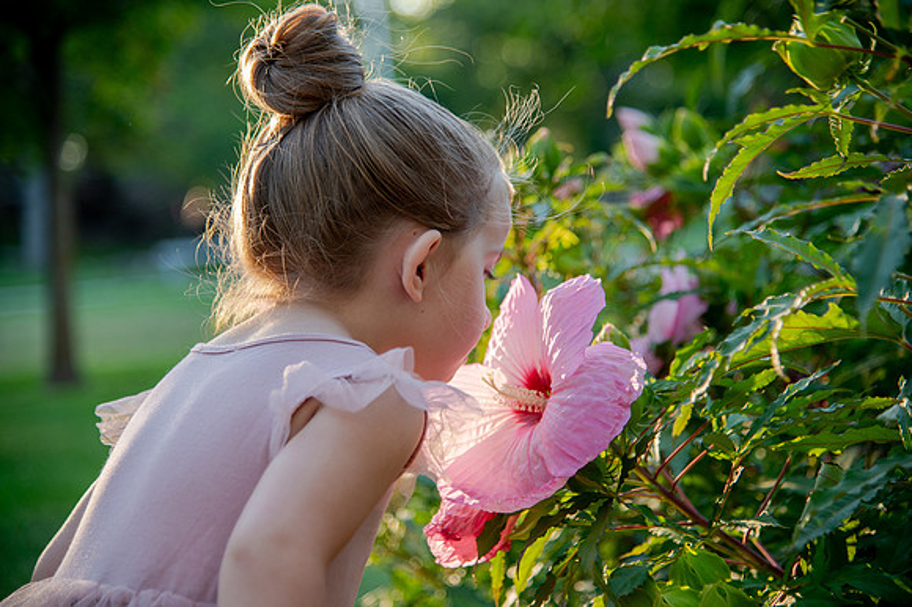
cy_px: 304
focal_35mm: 86
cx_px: 456
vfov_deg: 15.9
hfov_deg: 23.7
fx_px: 2177
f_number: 4
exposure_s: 1/400
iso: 640
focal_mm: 86
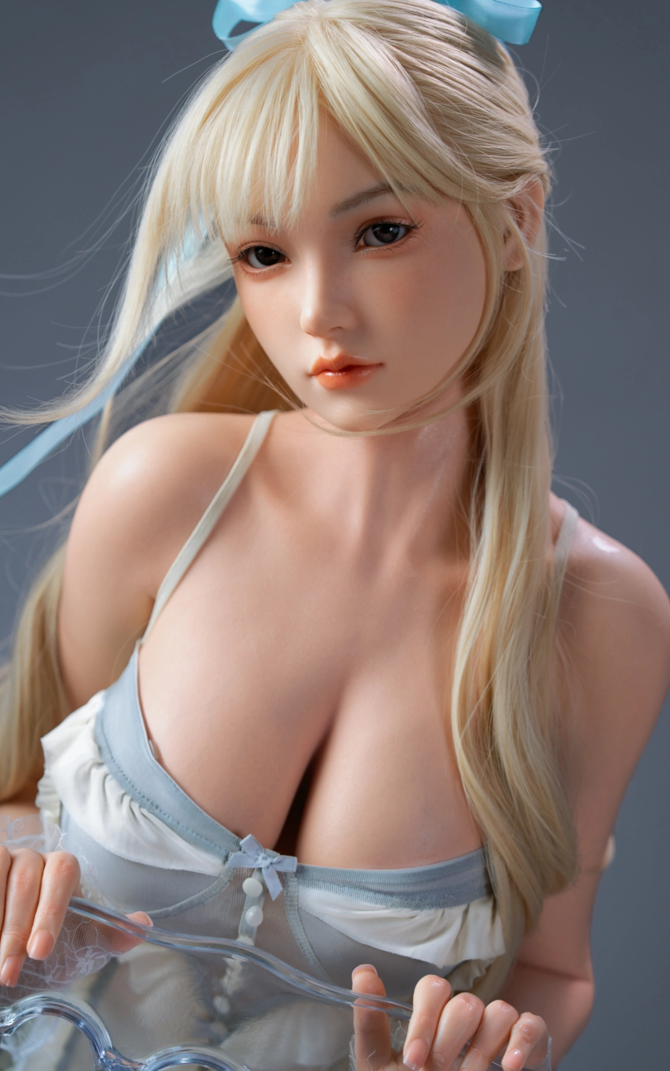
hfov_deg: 18.1
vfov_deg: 28.6
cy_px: 533
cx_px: 329
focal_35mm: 72
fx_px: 2103
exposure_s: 1/125
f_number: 2.8
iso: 320
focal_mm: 70
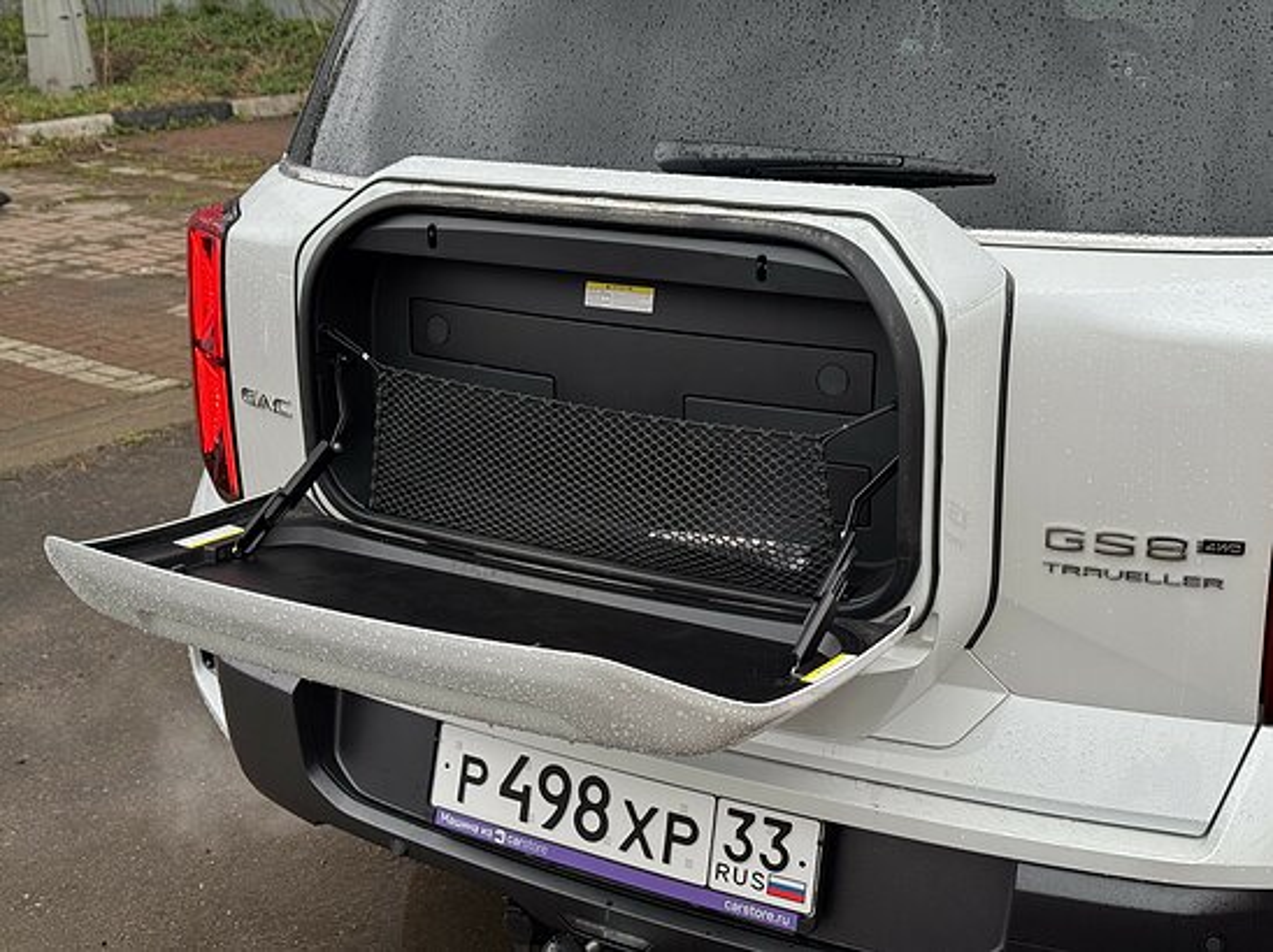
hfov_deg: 39.7
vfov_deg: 30.2
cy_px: 476
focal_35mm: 48
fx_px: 1764
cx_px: 636
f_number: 1.78
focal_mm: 6.76
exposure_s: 1/94
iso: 100
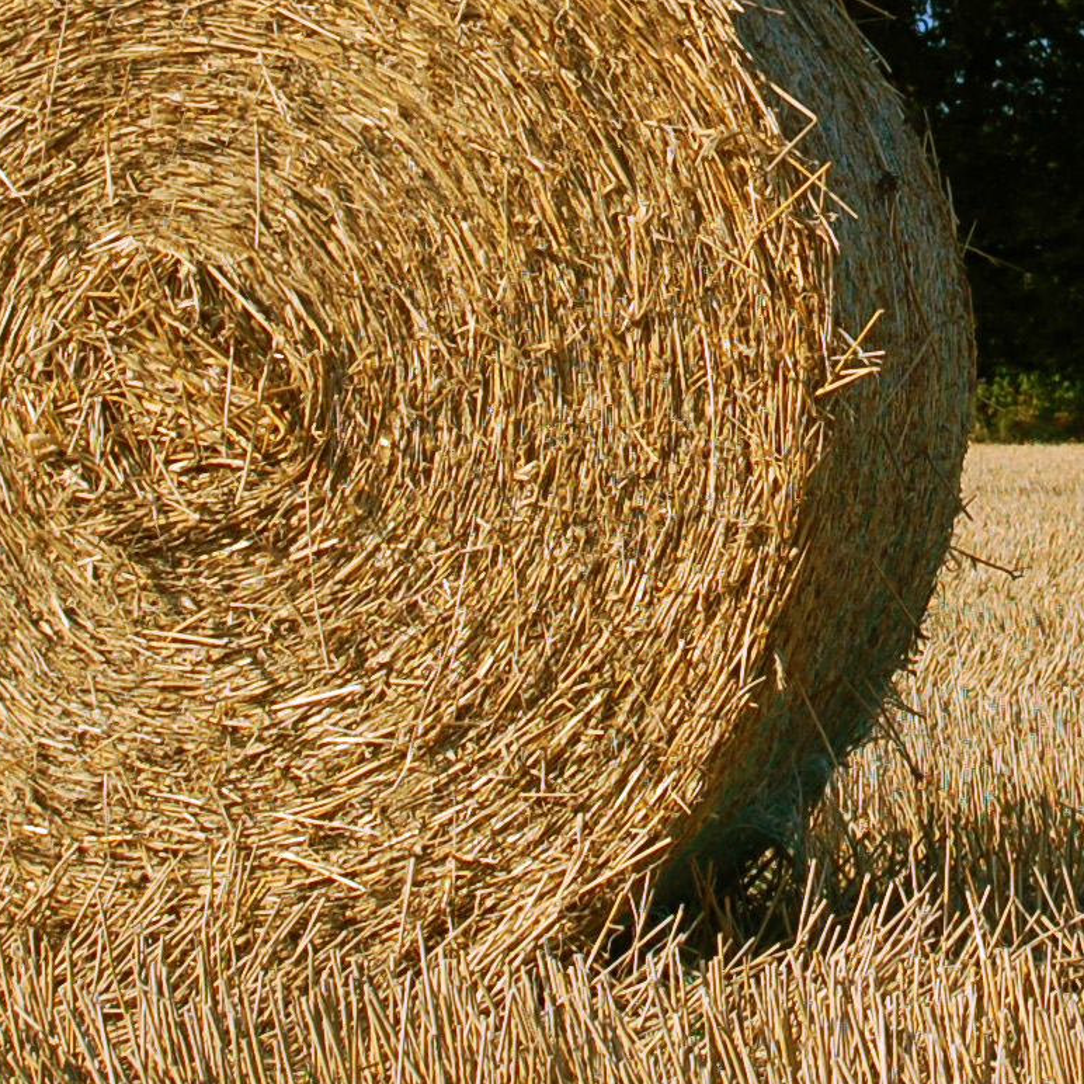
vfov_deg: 12.4
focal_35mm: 139
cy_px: -14
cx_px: 1062
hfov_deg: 12.4
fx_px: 4925
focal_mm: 28
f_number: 5.6
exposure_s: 1/125
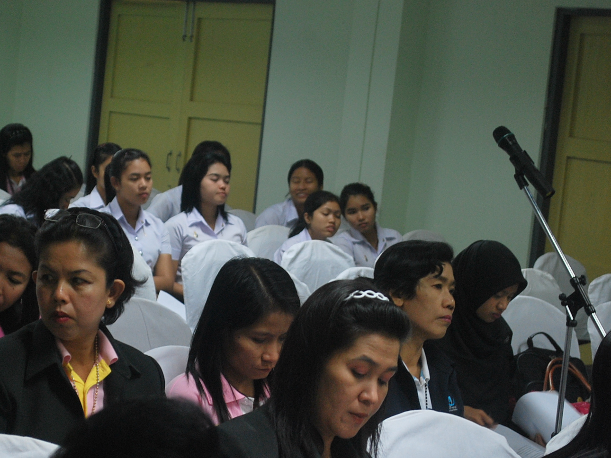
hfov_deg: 18.8
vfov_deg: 14.2
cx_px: 199
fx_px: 1836
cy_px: 229
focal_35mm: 104
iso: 400
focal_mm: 48
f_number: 5.6
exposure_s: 1/15
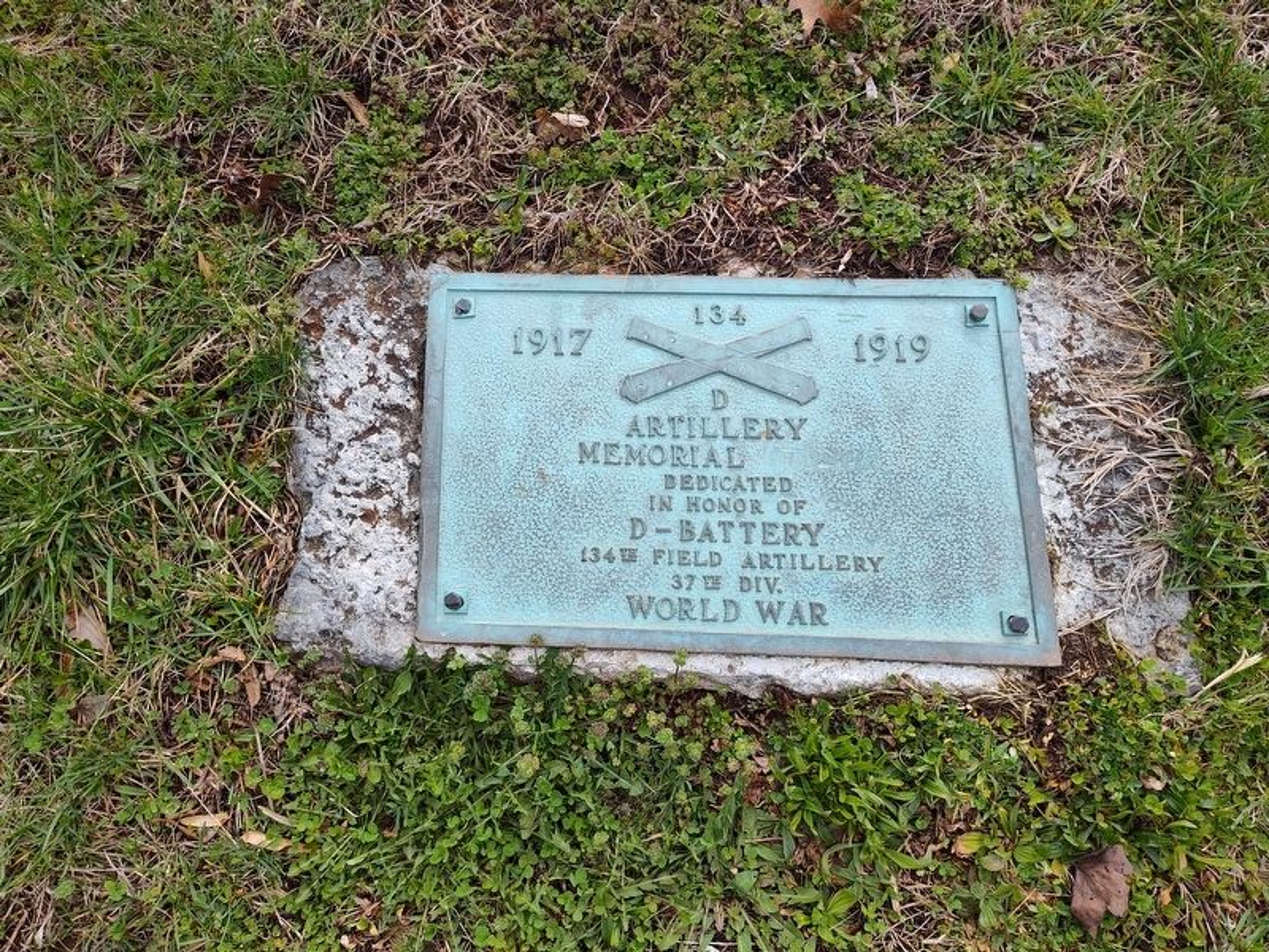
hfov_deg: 73.9
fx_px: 843
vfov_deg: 58.9
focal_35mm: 23
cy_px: 476
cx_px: 634
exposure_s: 1/483
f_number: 1.8
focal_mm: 5.56
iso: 100
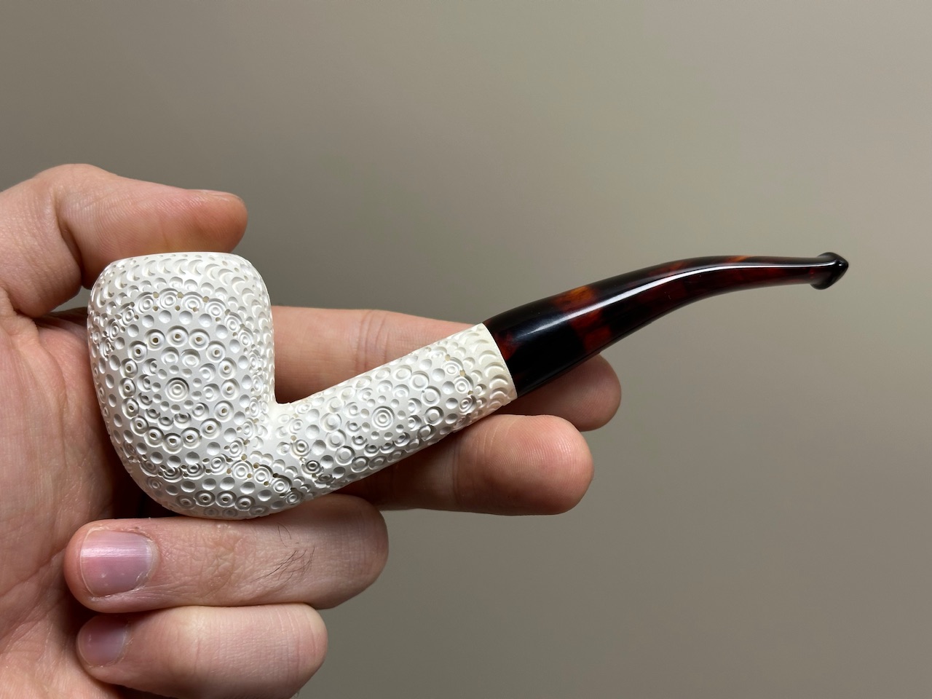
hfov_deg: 39.7
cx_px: 466
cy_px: 350
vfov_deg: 30.3
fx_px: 1292
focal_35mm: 48
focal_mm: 6.86
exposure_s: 1/121
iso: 80
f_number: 1.78
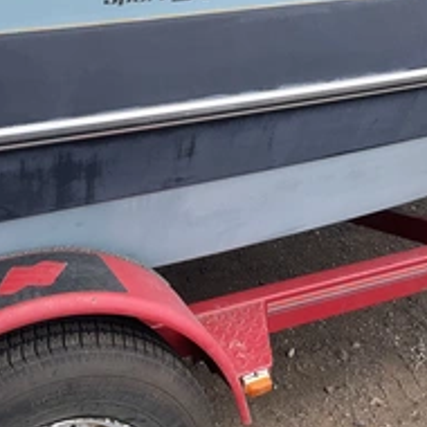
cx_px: 142
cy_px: 144
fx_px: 754
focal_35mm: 54
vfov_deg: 31.4
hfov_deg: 31.4
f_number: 1.8
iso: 25
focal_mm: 3
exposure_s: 1/770
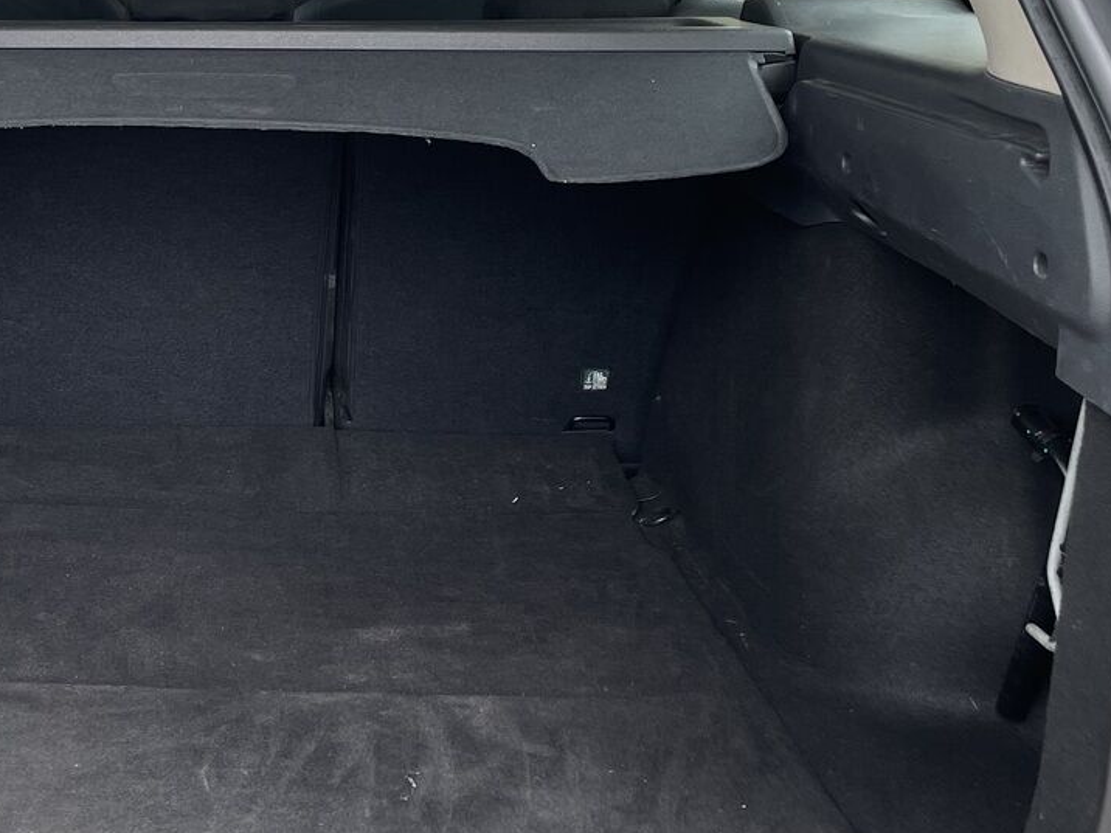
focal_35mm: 62
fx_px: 1990
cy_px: 155
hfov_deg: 29.7
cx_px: 86
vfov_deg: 23.3
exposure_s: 1/270
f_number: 1.6
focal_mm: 4.2
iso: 32
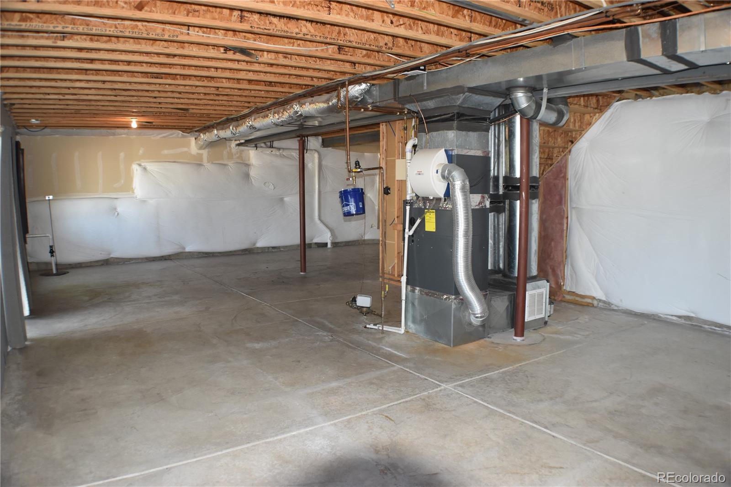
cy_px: 244
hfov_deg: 55.1
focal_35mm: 34
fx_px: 700
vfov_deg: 38.3
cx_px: 366
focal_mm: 23
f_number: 4.5
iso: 800
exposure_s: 1/80
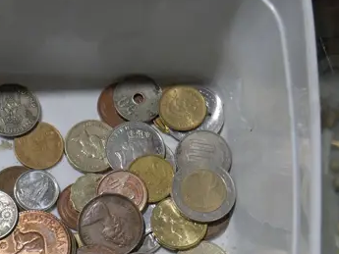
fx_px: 813
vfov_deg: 17.1
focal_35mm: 83
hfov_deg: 23.0
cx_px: 44
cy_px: 295
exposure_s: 1/160
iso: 200
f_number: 4
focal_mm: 14
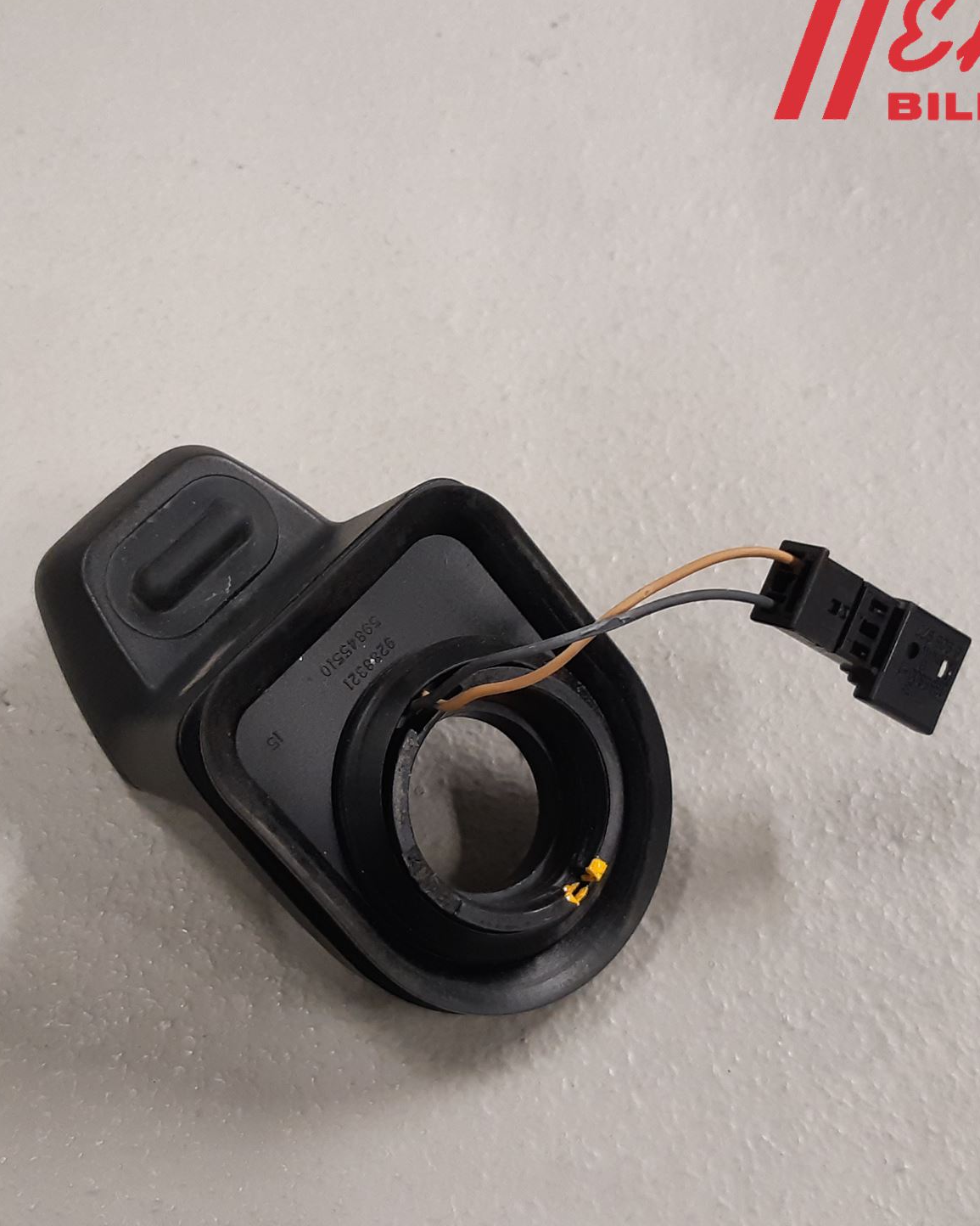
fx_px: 1305
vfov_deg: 50.3
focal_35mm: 36
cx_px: 426
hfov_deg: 41.1
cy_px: 628
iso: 200
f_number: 1.7
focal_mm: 3.93
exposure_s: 1/50
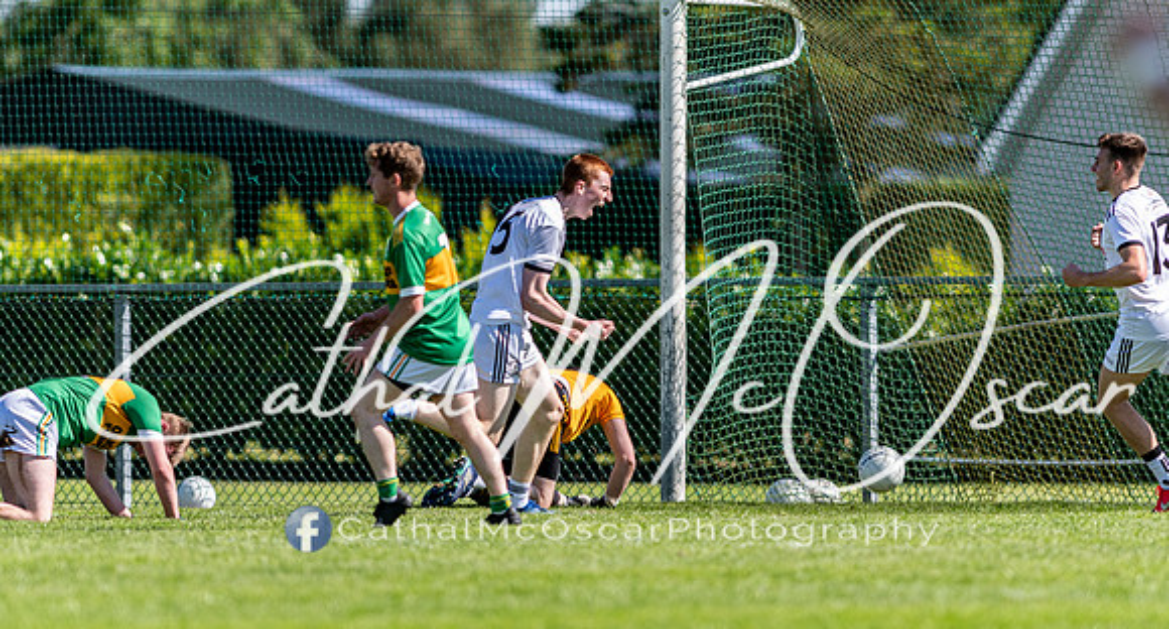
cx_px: 587
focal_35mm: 489
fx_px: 14987
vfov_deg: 2.4
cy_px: 371
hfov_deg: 4.5
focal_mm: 300
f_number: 2.8
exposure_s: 1/2000
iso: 160
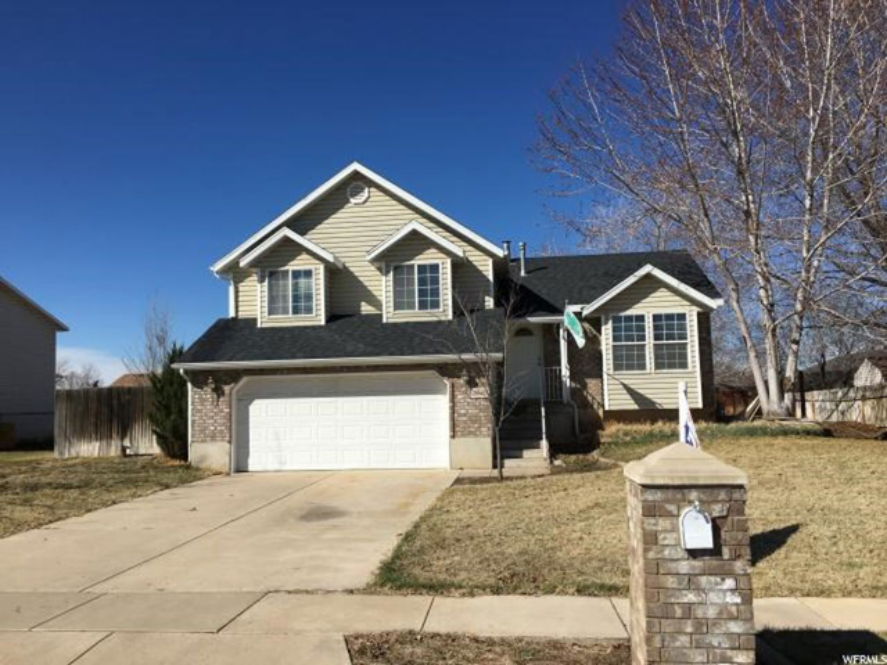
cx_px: 444
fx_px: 743
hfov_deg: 61.7
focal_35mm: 29
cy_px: 332
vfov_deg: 48.2
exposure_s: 1/2564
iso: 25
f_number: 2.2
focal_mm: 4.15
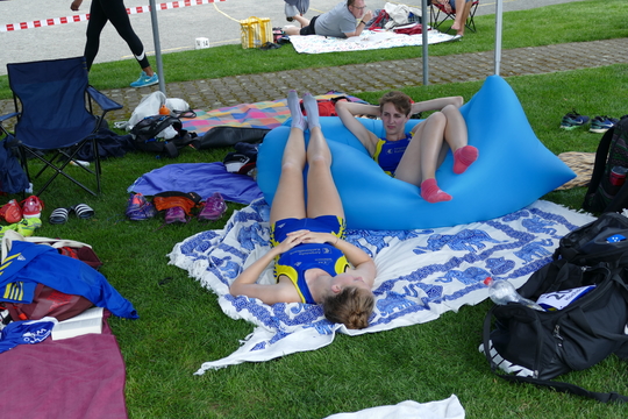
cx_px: 314
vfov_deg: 28.1
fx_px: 837
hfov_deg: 41.1
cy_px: 210
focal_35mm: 48
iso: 125
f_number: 3.3
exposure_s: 1/400
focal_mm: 17.54
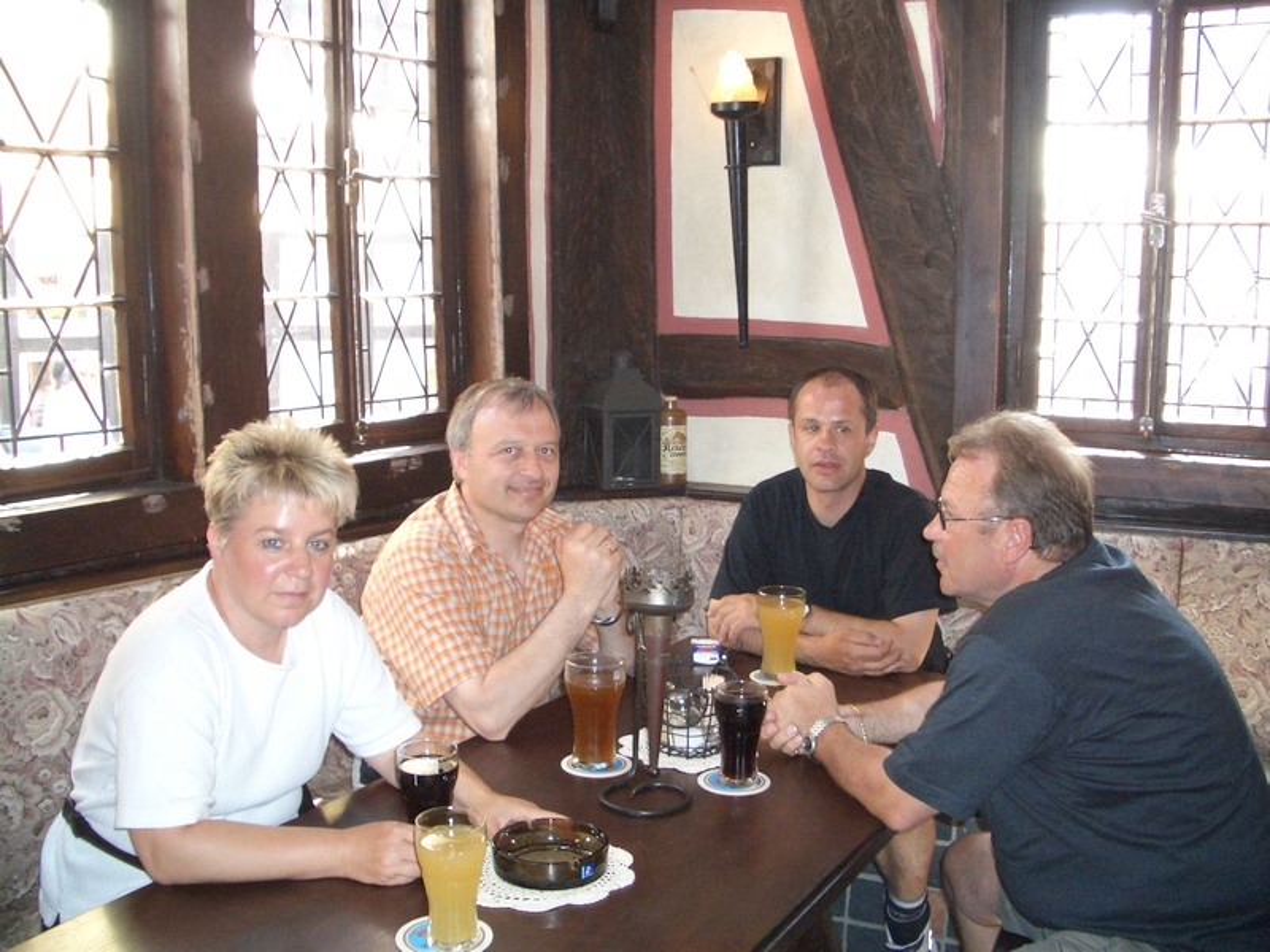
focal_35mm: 35
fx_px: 1284
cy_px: 476
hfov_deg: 52.6
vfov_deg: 40.7
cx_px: 635
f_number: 2.6
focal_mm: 5.8
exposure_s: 1/60
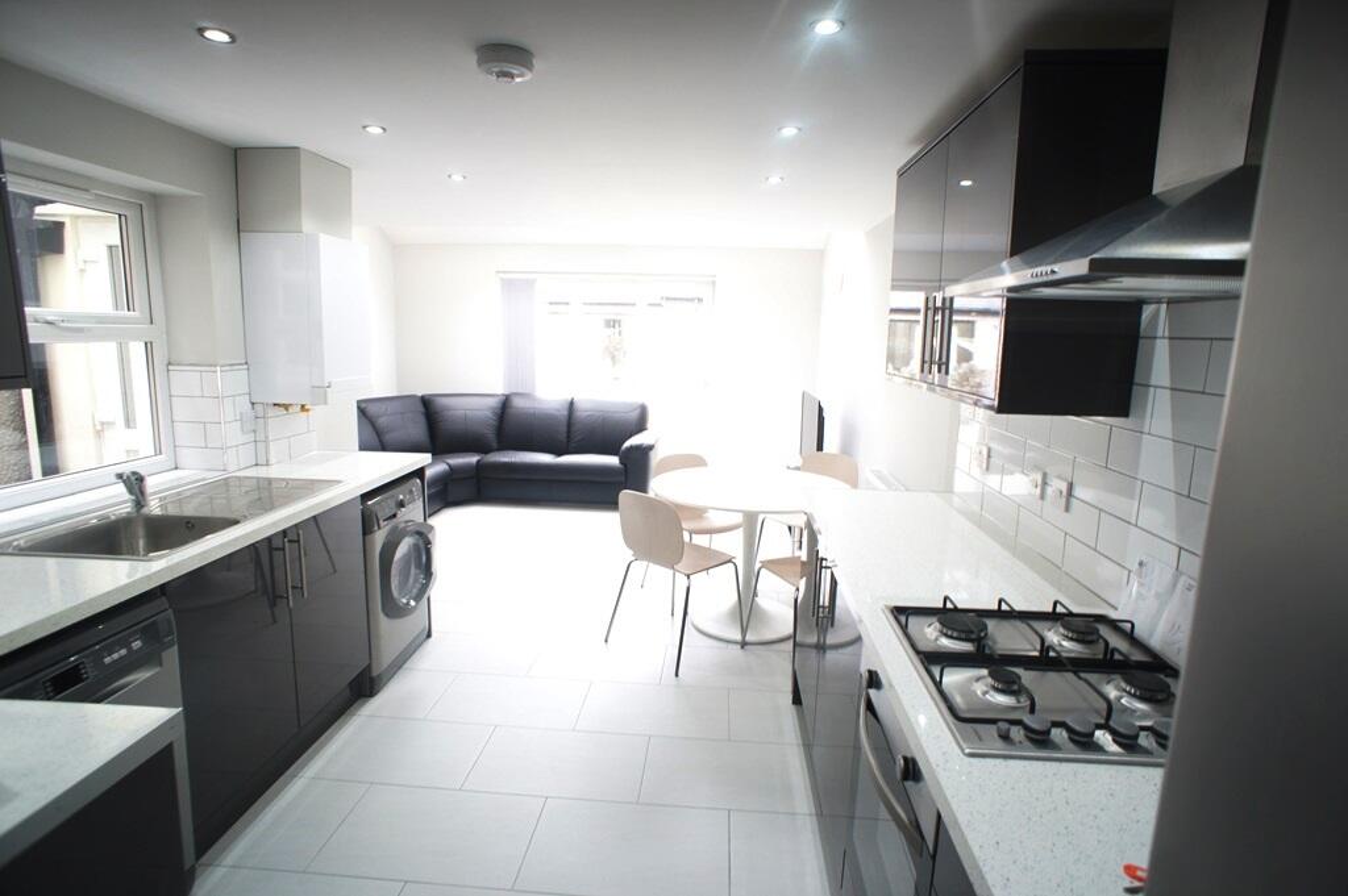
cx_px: 674
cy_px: 448
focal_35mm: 24
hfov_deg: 73.8
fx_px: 898
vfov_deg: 53.1
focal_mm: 16
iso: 200
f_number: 5
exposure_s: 1/80
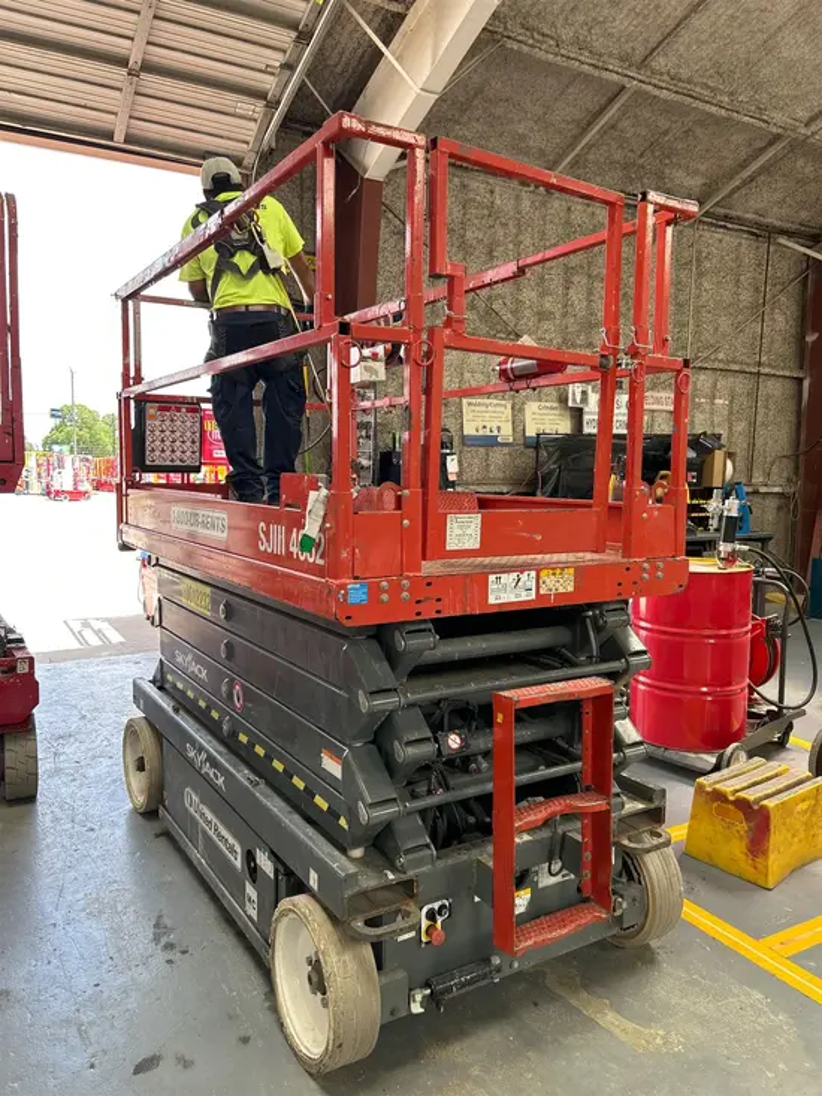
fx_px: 823
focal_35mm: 26
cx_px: 411
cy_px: 548
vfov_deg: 67.3
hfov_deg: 53.1
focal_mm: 5.7
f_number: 1.5
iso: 40
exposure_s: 1/223
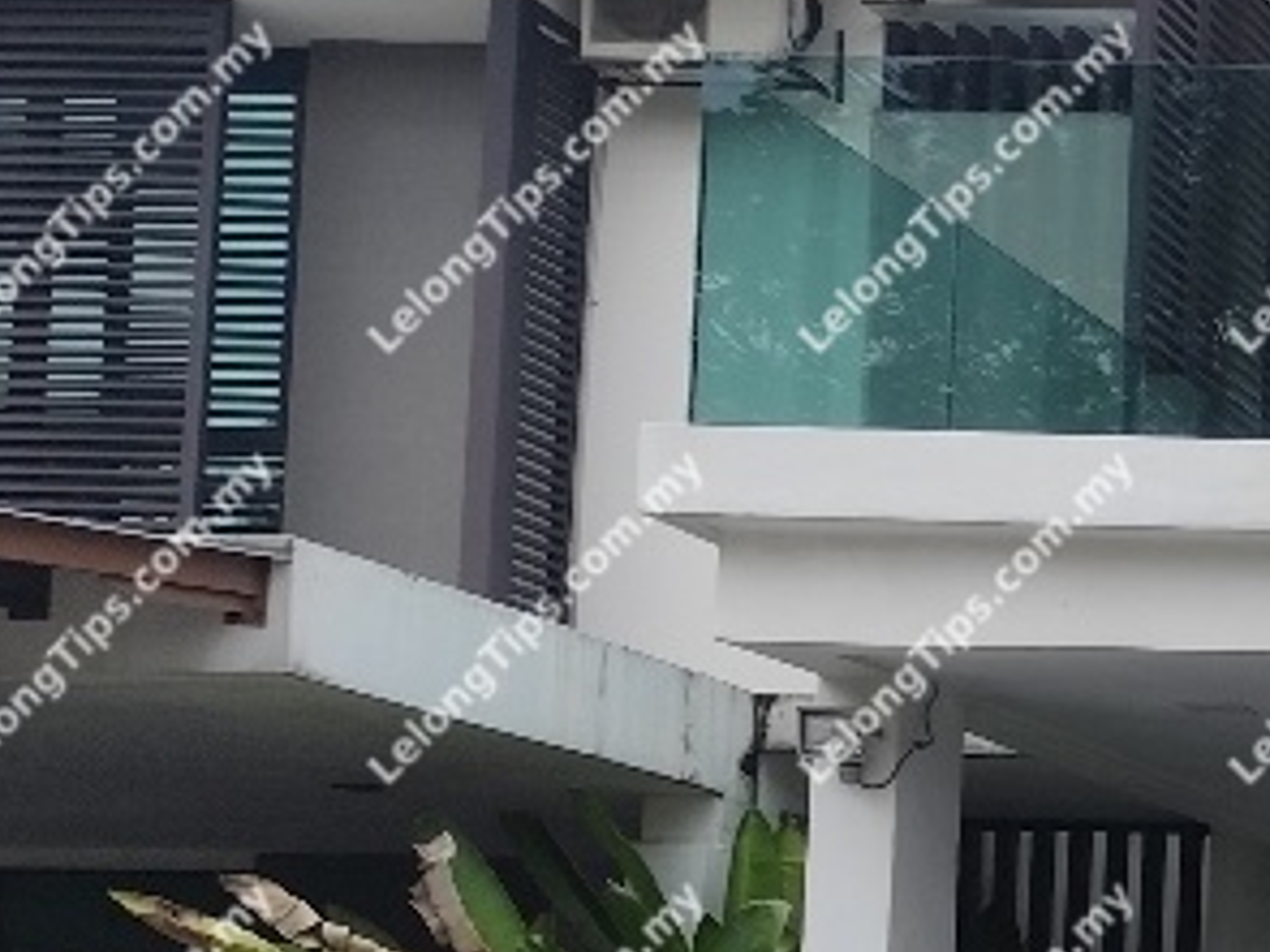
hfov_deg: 17.2
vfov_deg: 16.1
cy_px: 971
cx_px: 2370
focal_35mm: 90
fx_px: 3301
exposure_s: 1/753
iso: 50
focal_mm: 6.14
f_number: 1.65
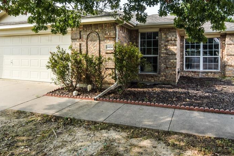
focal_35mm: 25
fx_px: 161
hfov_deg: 72.0
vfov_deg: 51.3
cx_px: 124
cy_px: 60
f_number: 16
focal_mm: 11
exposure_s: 1/40
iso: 250
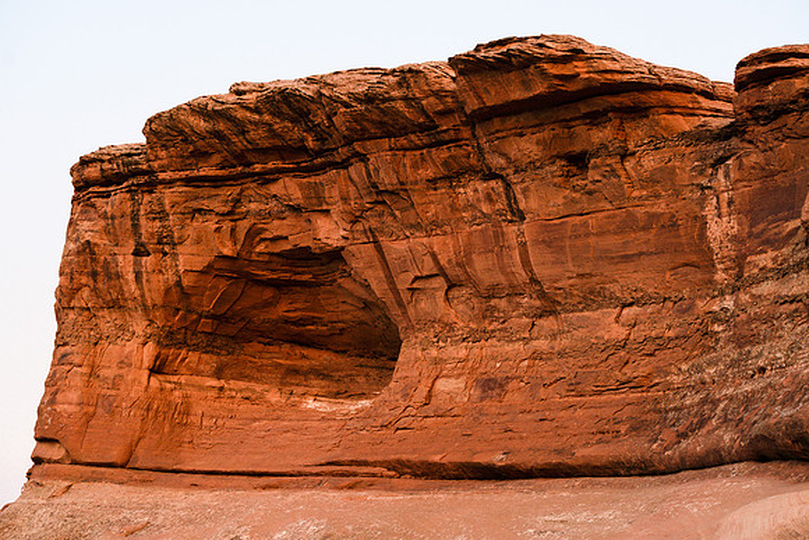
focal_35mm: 82
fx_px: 1854
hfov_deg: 24.6
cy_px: 270
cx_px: 404
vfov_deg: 16.6
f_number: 8
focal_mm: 55
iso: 100
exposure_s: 1/100
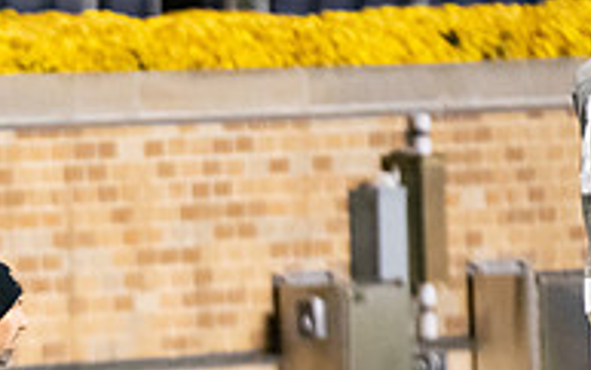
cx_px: 3
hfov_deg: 1.7
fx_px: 19748
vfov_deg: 1.1
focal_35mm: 1225
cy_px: 451
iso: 6400
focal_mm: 400
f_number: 4.5
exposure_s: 1/500
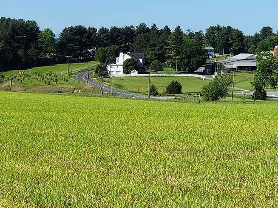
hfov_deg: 17.4
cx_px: 326
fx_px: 868
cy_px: -25
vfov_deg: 13.4
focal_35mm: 108
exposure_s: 1/1186
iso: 12
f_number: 1.8
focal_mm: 6.4
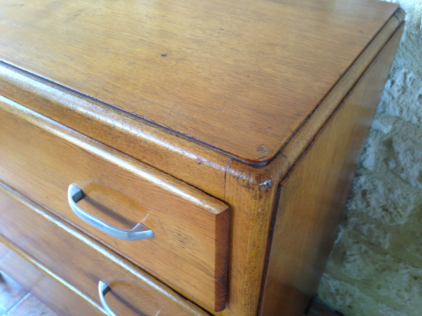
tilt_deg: -40.2
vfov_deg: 42.9
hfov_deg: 55.4
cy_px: 158
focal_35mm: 33
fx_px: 402
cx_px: 211
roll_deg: +4.0
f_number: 2.4
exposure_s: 1/24
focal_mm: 4.12
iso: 50
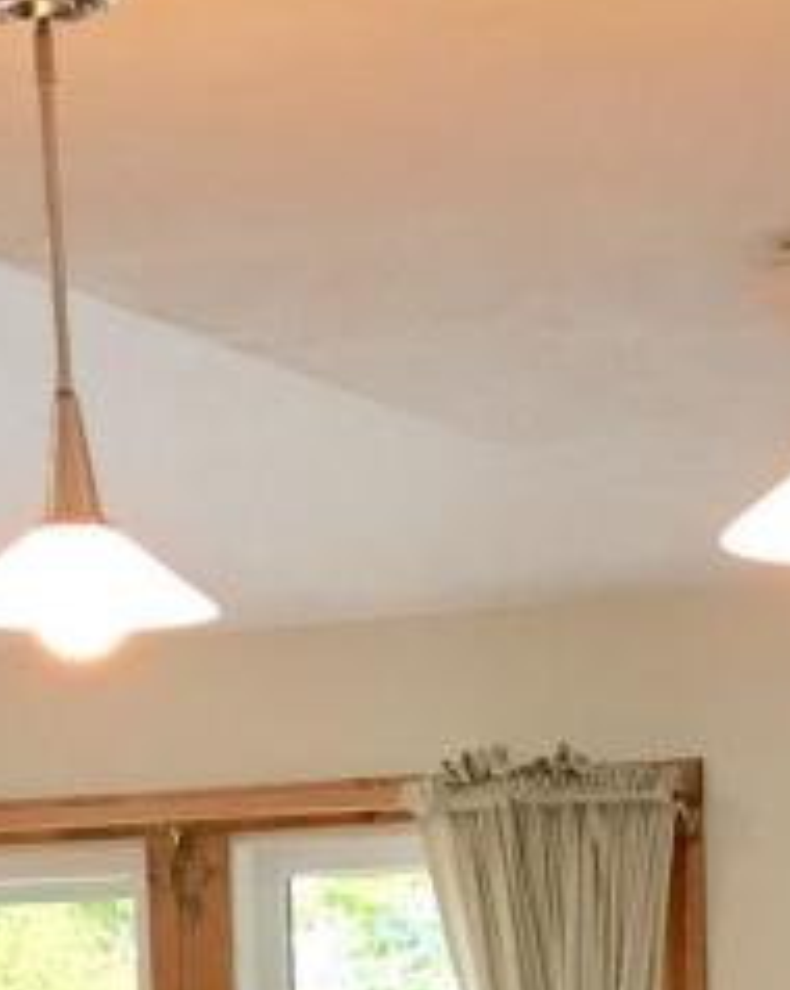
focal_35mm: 122
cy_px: 1568
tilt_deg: -5.7
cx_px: 773
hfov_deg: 12.5
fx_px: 3570
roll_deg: +1.8
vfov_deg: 14.5
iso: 80
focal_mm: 4.15
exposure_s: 1/15
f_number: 2.2
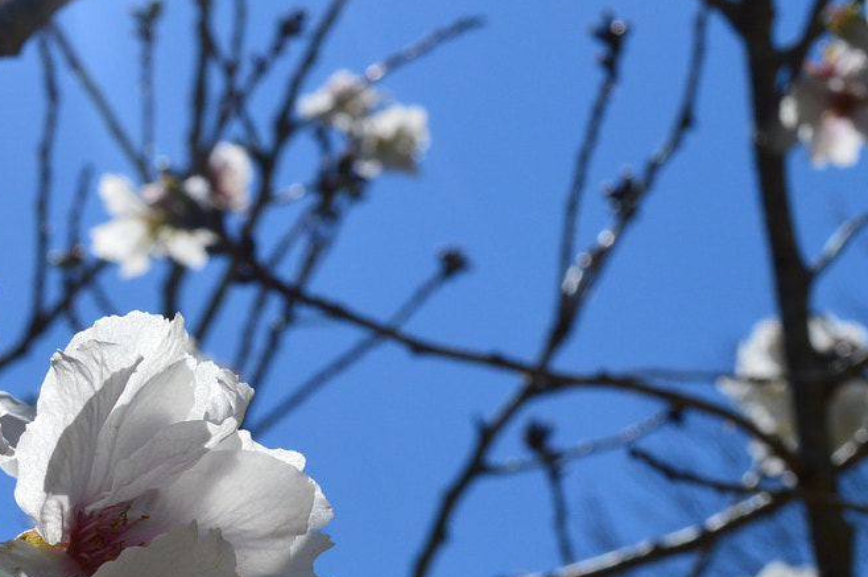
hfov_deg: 21.0
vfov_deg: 14.9
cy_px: 462
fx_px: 2197
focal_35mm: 91
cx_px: -145
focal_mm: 25
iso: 200
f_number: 11
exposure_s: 1/500
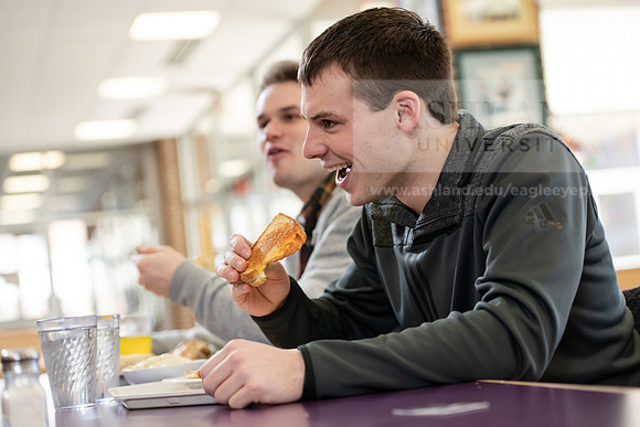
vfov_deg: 17.1
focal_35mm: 80
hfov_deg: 25.4
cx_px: 320
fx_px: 1422
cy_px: 214
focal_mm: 80
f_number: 3.5
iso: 800
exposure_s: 1/200
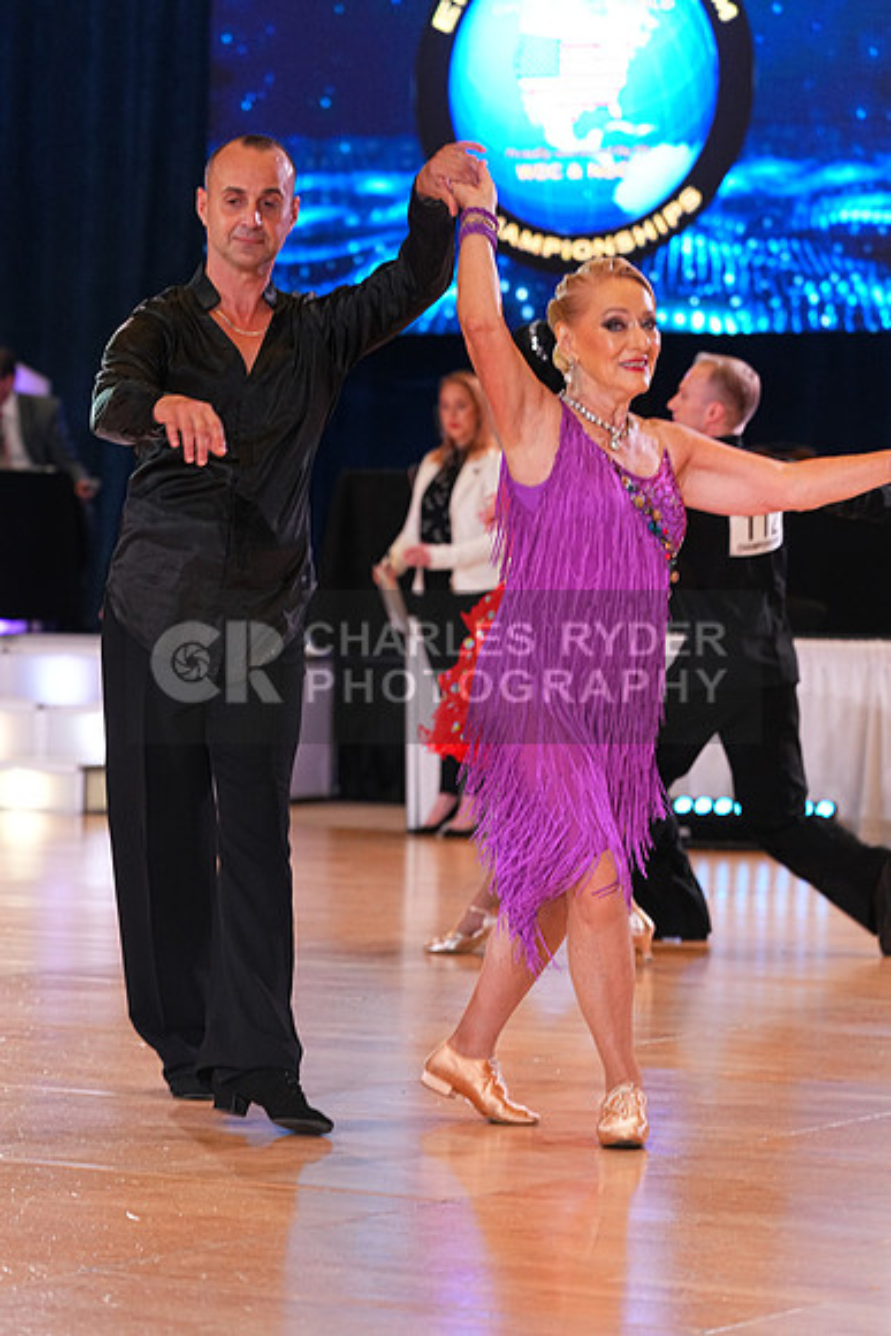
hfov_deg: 10.2
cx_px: 446
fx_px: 5008
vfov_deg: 15.2
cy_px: 668
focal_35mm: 135
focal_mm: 135
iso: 2000
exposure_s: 1/200
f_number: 4.5
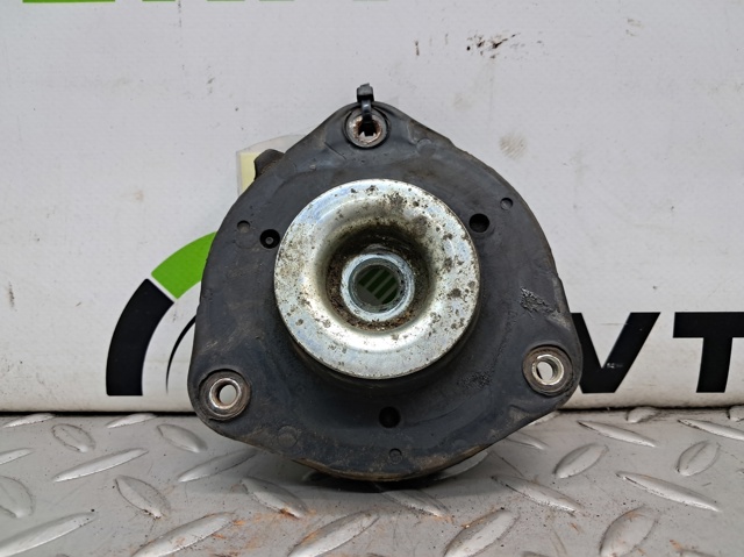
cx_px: 372
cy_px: 278
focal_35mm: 27
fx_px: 580
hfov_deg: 65.4
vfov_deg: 51.3
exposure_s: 1/50
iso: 200
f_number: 1.8
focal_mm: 4
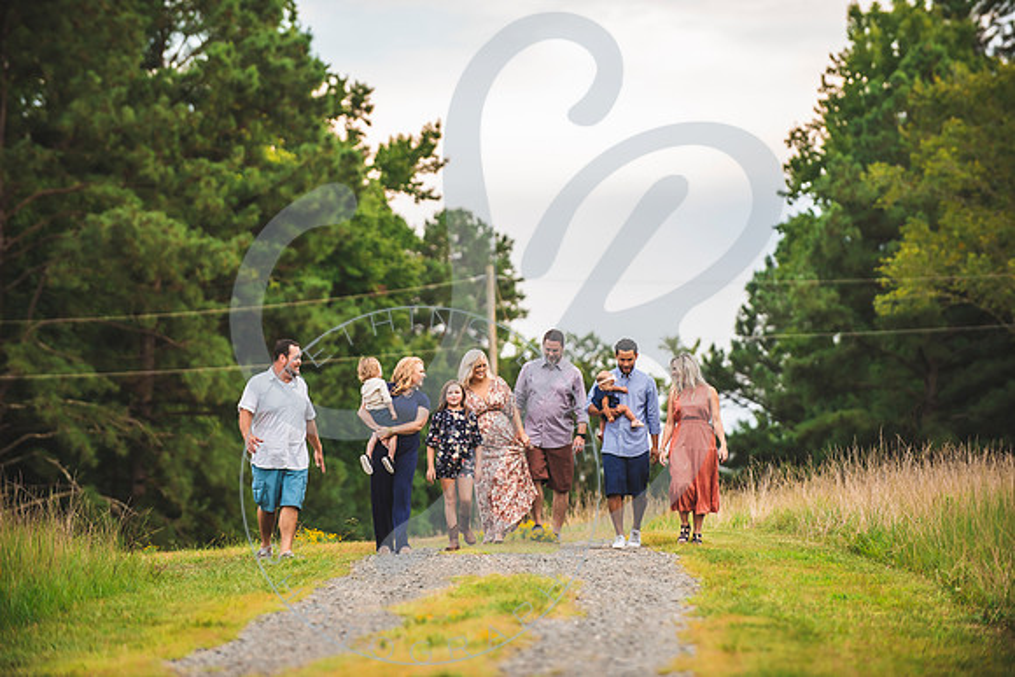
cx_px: 508
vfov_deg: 7.9
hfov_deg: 11.7
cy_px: 338
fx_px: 4935
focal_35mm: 175
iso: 320
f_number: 4
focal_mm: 175
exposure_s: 1/250
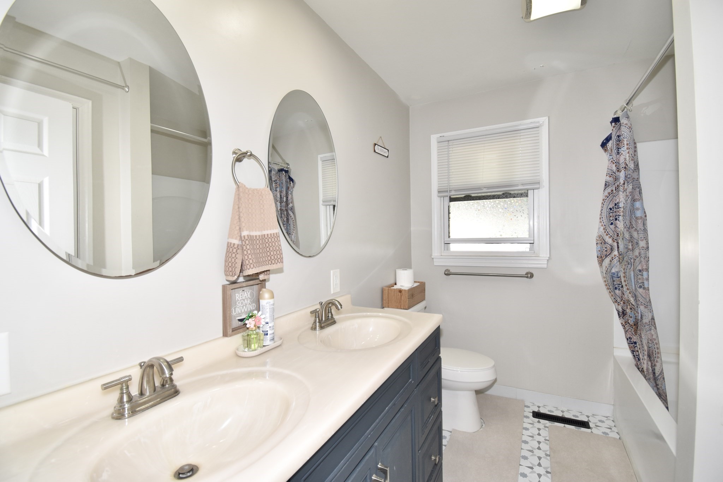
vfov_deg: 77.3
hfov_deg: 100.4
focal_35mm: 15
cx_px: 362
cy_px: 241
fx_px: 301
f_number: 5.6
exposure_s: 1/125
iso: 360
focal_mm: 10
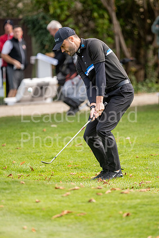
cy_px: 119
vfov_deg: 4.6
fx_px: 2981
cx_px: 80
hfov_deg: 3.1
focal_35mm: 450
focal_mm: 300
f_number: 4
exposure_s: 1/1000
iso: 400
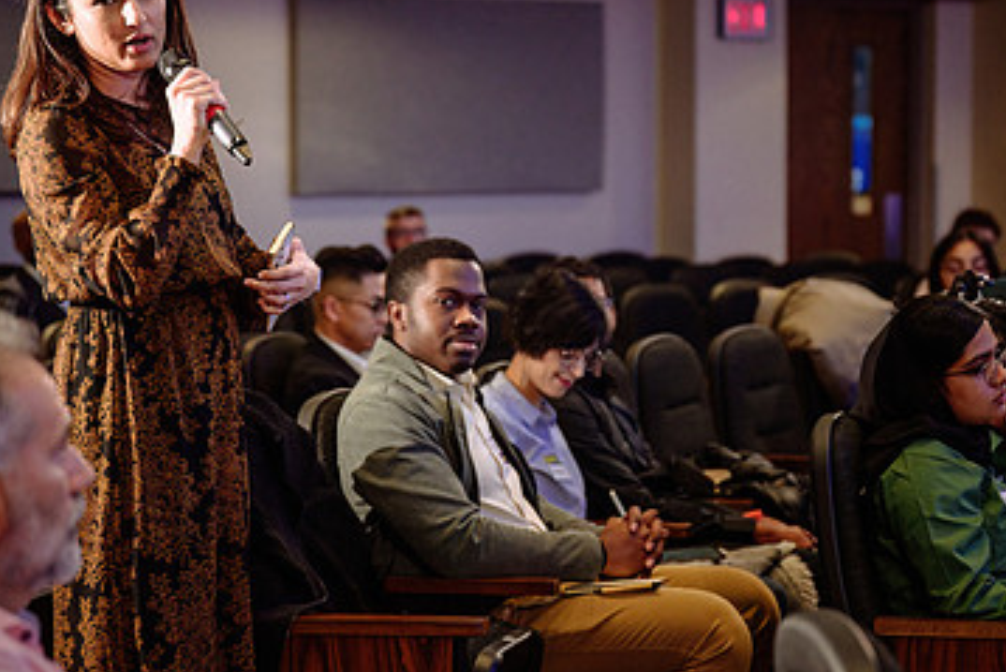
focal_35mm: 120
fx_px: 3355
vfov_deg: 11.4
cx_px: 574
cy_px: 400
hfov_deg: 17.0
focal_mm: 70
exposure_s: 1/80
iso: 1600
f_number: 2.8
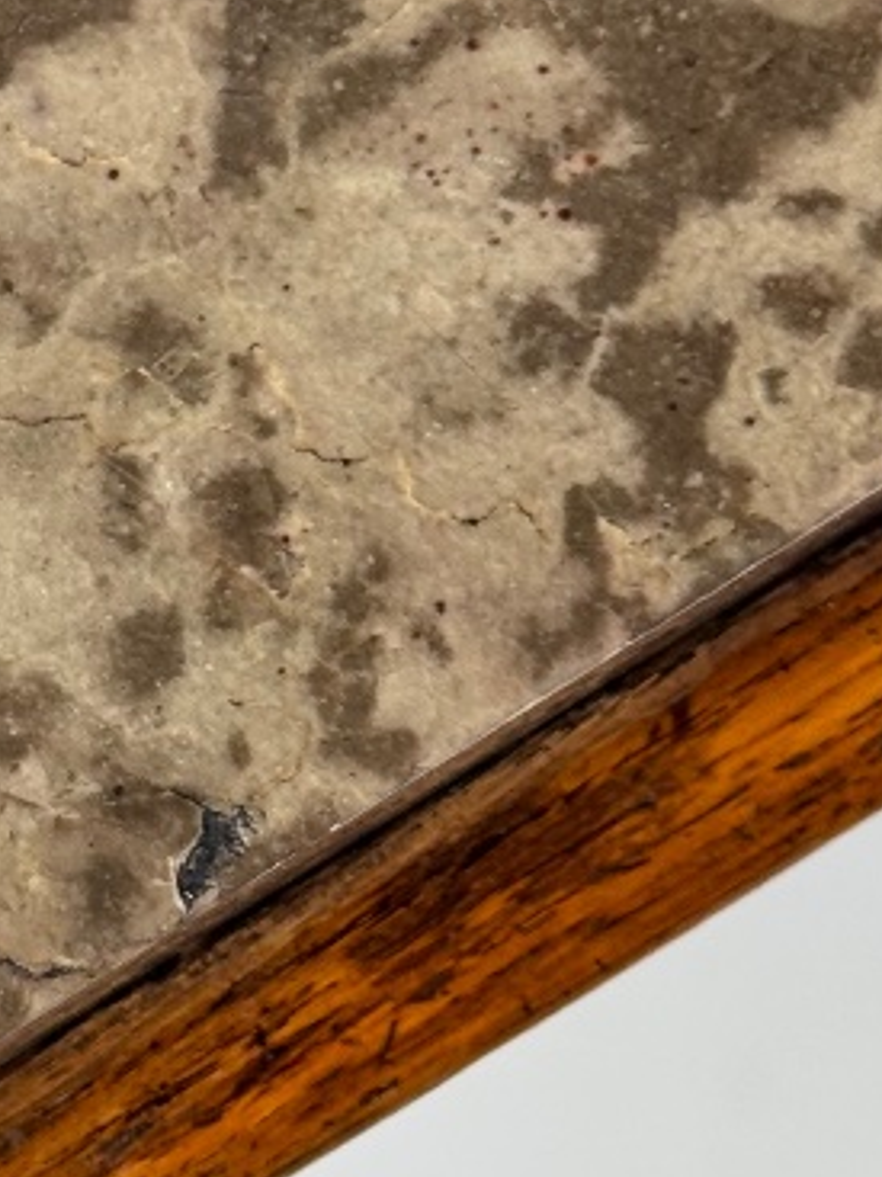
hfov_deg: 9.2
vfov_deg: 12.6
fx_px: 5337
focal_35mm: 157
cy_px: 487
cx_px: -455
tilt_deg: -80.0
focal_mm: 6.76
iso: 100
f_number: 1.78
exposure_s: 1/100
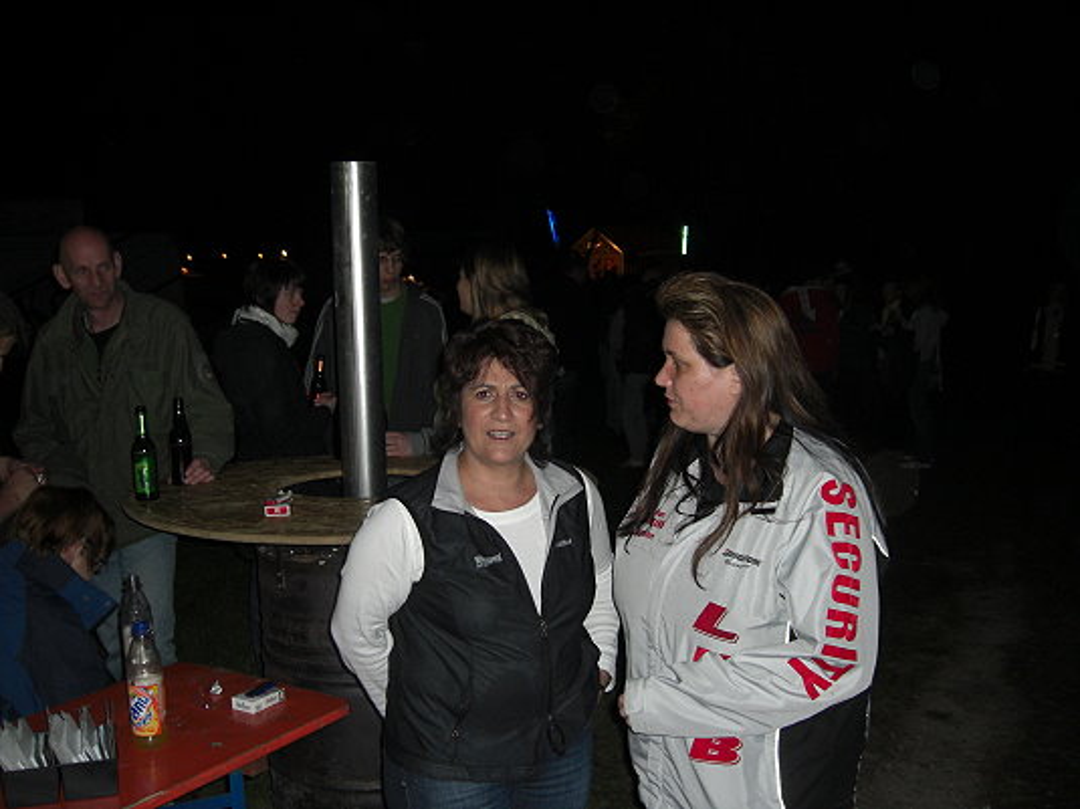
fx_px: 1185
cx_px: 540
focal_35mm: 38
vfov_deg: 37.7
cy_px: 404
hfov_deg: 49.0
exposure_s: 1/60
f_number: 2.8
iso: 200
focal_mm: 7.9
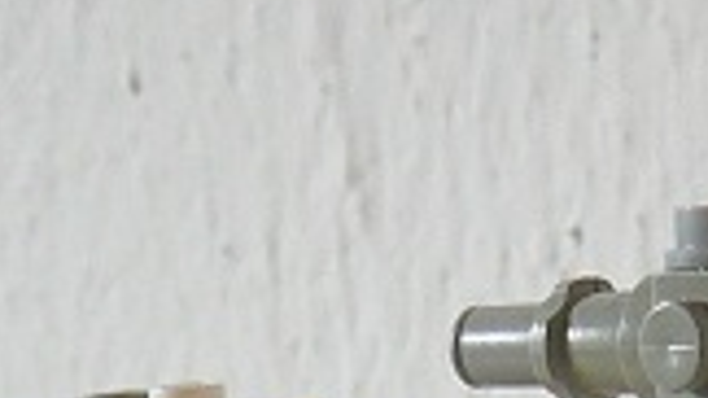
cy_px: 1225
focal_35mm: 181
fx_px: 3397
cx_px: 389
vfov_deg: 6.1
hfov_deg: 11.9
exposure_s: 1/30
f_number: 2.8
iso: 200
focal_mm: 5.2
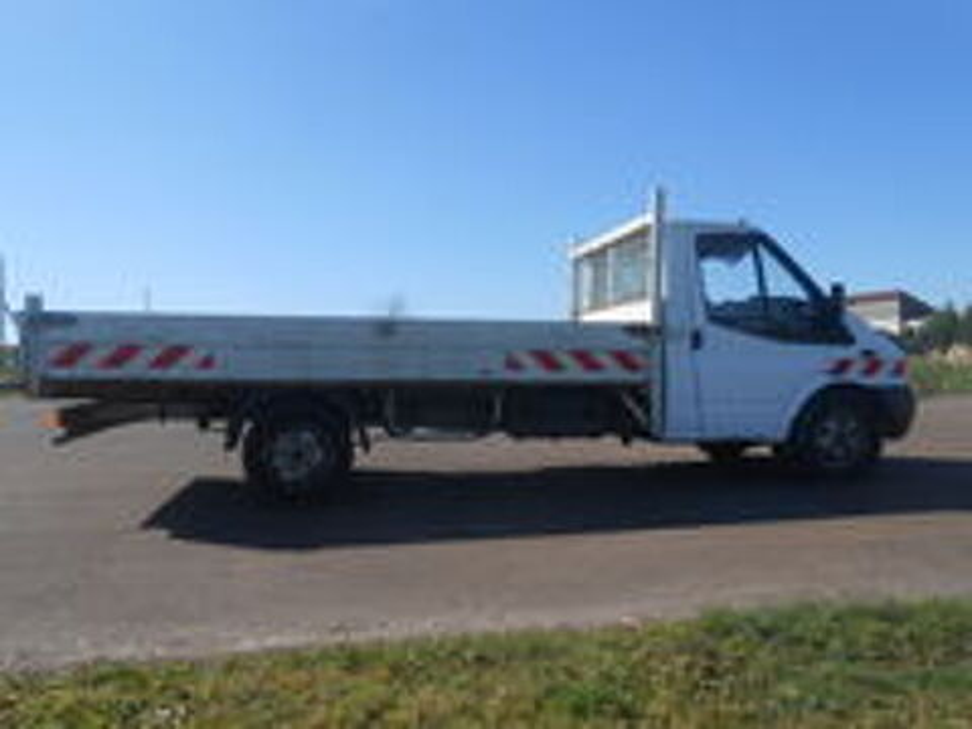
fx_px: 730
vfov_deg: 53.1
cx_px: 486
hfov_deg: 67.3
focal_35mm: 26
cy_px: 364
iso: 80
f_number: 3.5
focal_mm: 4.6
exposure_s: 1/1000
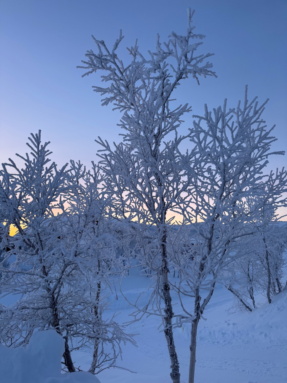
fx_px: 265
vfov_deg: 71.6
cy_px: 192
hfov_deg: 56.8
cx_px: 144
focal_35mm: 24
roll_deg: +1.9
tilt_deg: +10.0
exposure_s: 1/117
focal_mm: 6.76
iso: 200
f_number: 1.78
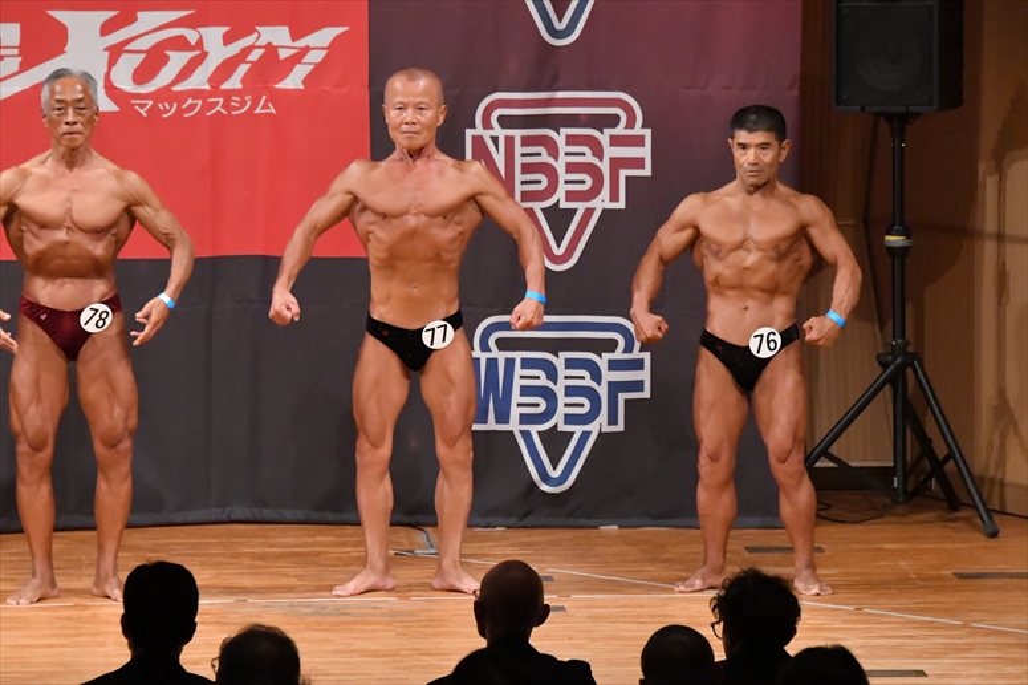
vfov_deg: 5.4
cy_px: 342
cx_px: 514
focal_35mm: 255
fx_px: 7278
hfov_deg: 8.1
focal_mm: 170
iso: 10000
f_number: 5.6
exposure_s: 1/400
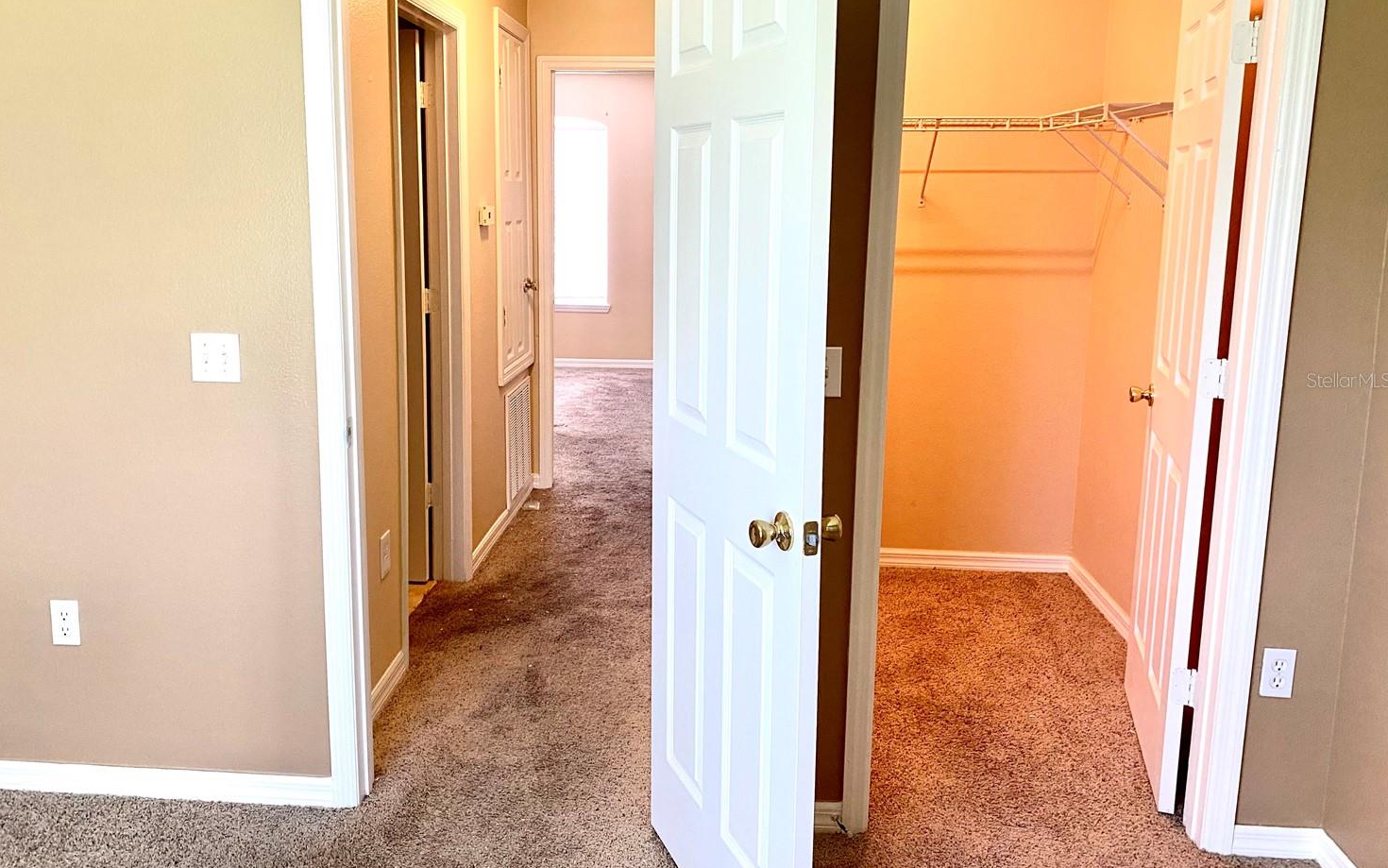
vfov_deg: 41.8
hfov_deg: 62.8
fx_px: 1135
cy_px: 380
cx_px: 640
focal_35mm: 30
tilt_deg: -9.6
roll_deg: -0.7
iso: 200
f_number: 1.8
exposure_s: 1/60
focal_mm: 4.25
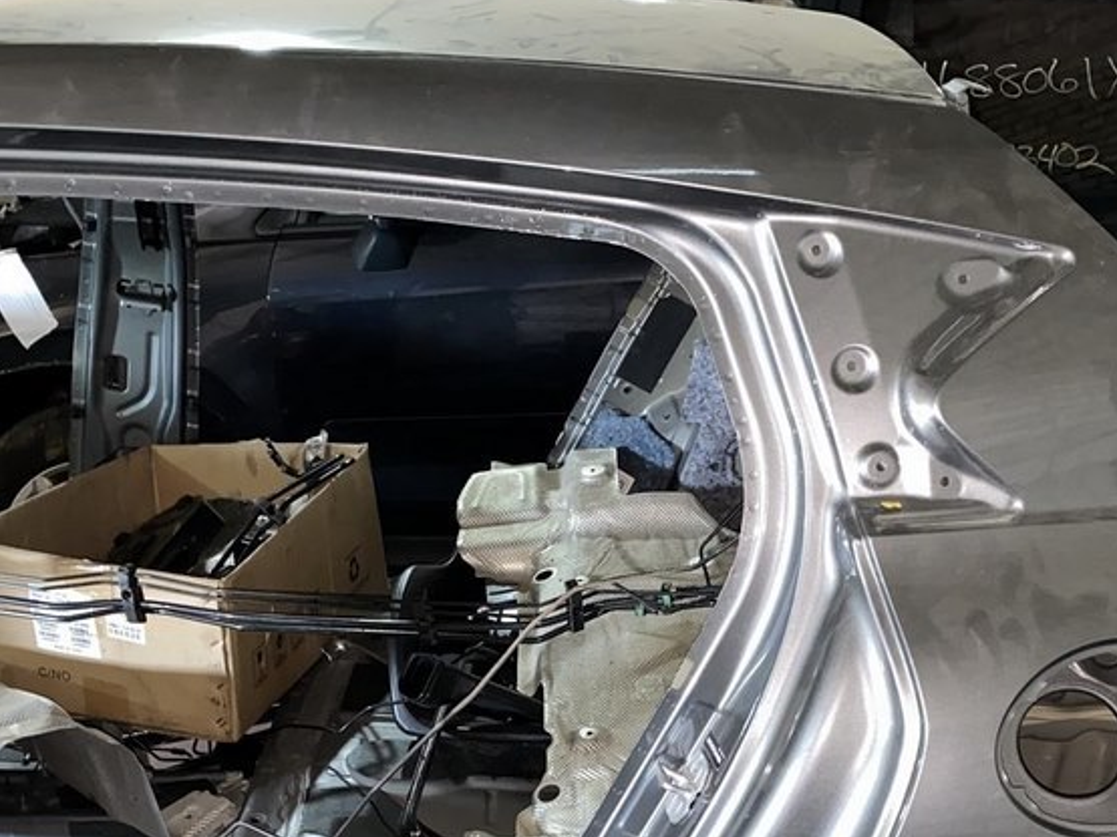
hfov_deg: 39.6
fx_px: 1549
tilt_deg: -27.6
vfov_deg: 29.1
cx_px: 642
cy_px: 744
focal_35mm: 48
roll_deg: -0.2
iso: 125
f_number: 1.8
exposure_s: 1/8
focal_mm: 4.25
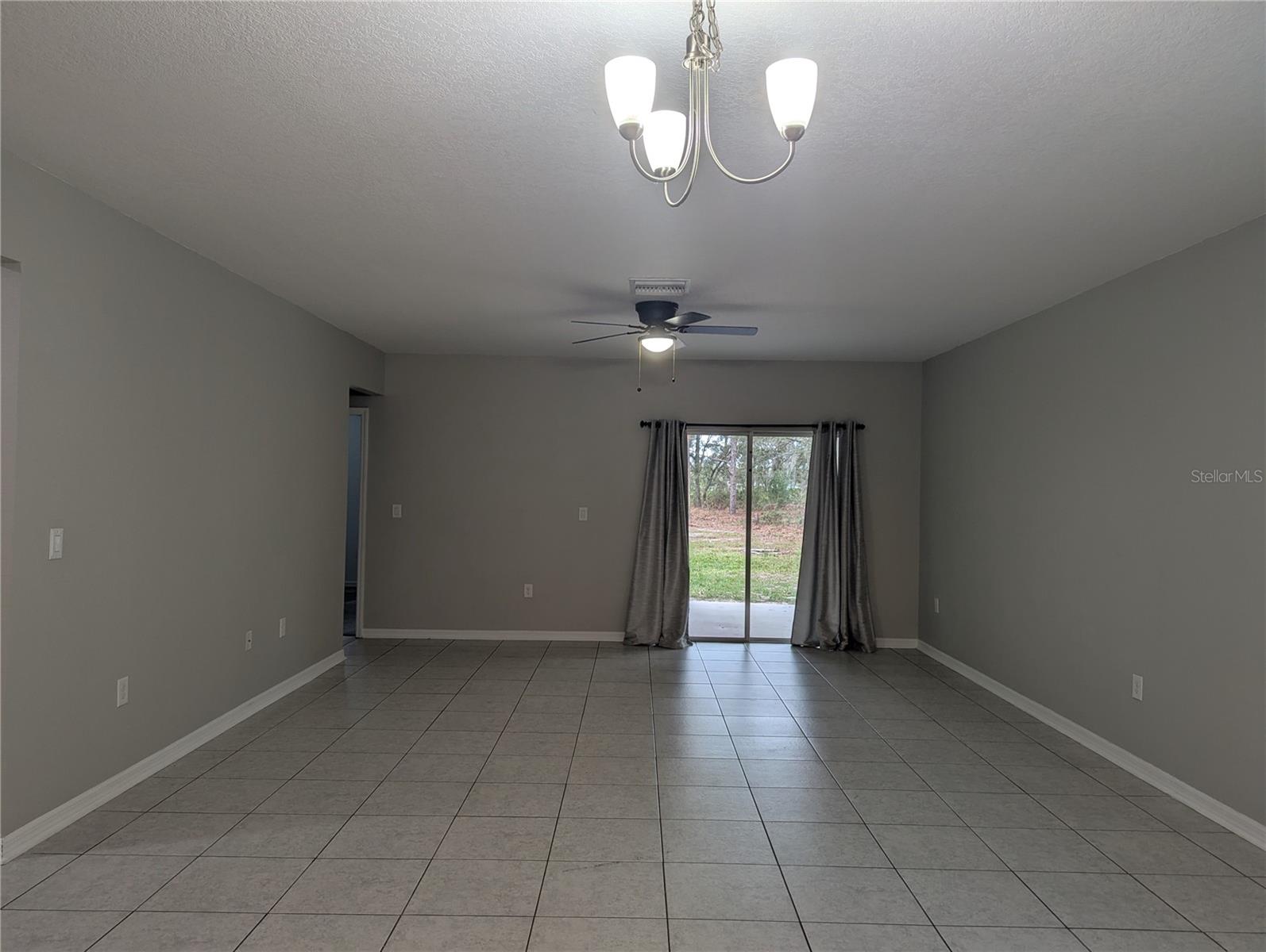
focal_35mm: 24
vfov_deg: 56.9
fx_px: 879
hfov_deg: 71.5
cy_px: 476
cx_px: 633
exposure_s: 1/120
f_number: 1.85
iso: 65
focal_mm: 6.81
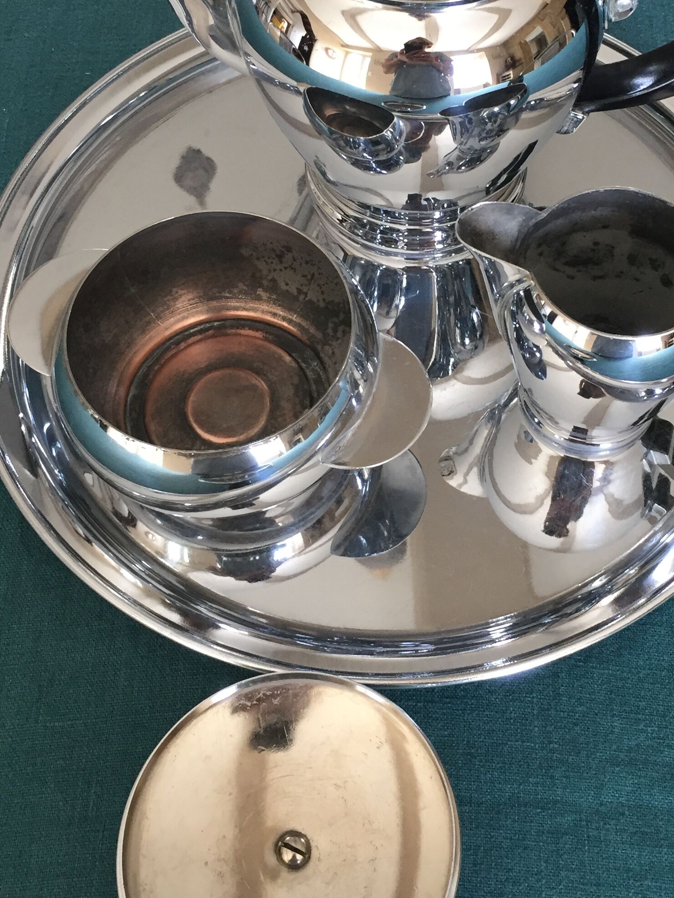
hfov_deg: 30.2
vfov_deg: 39.4
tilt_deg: -58.2
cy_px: 332
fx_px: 1246
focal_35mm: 48
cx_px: 419
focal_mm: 4.15
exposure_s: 1/33
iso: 64
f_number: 2.2
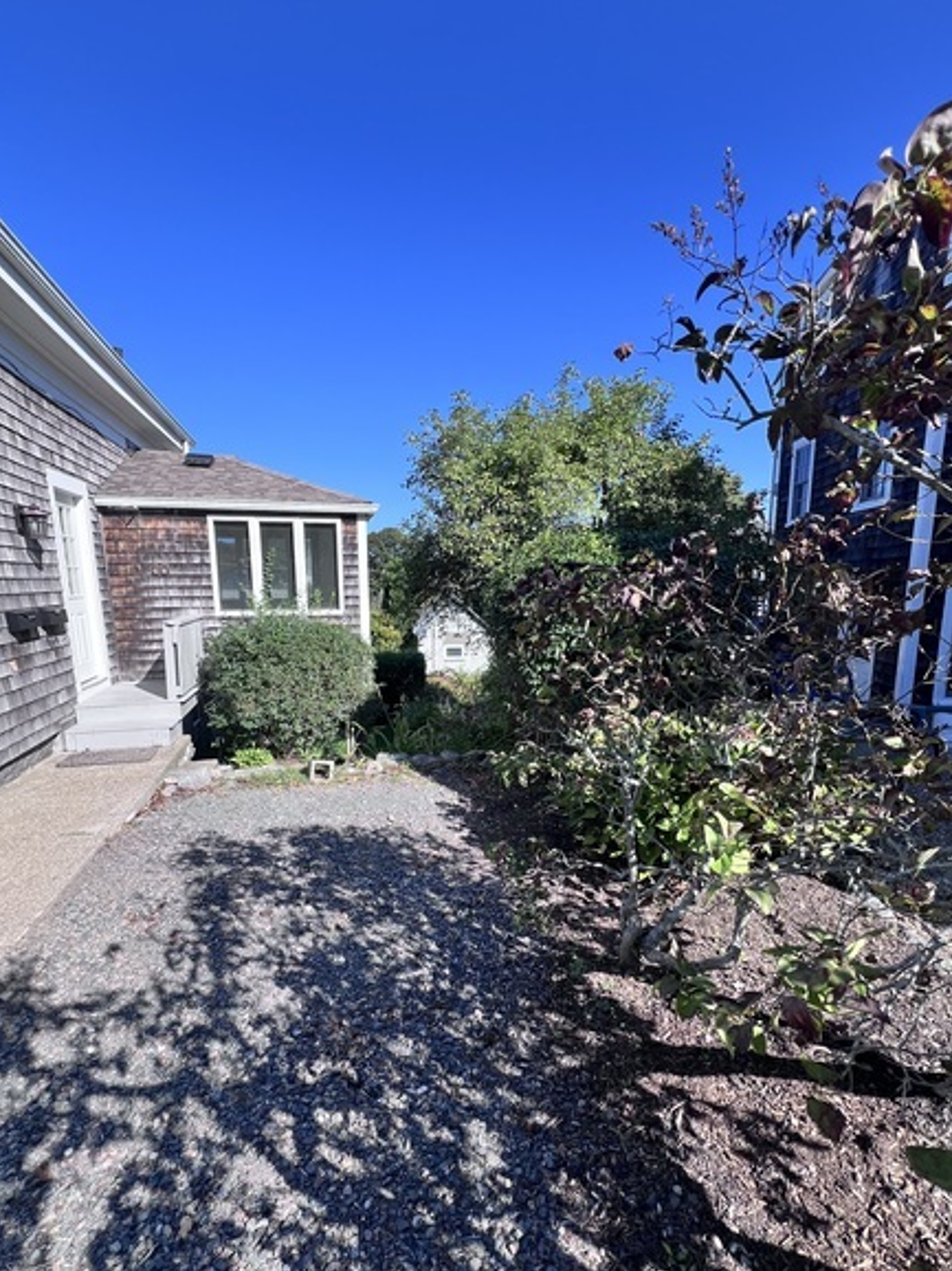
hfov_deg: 81.7
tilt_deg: -8.5
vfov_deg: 98.0
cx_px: 471
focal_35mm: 15
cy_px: 683
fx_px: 550
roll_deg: +1.5
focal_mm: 1.57
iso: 32
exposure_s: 1/622
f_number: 1.8
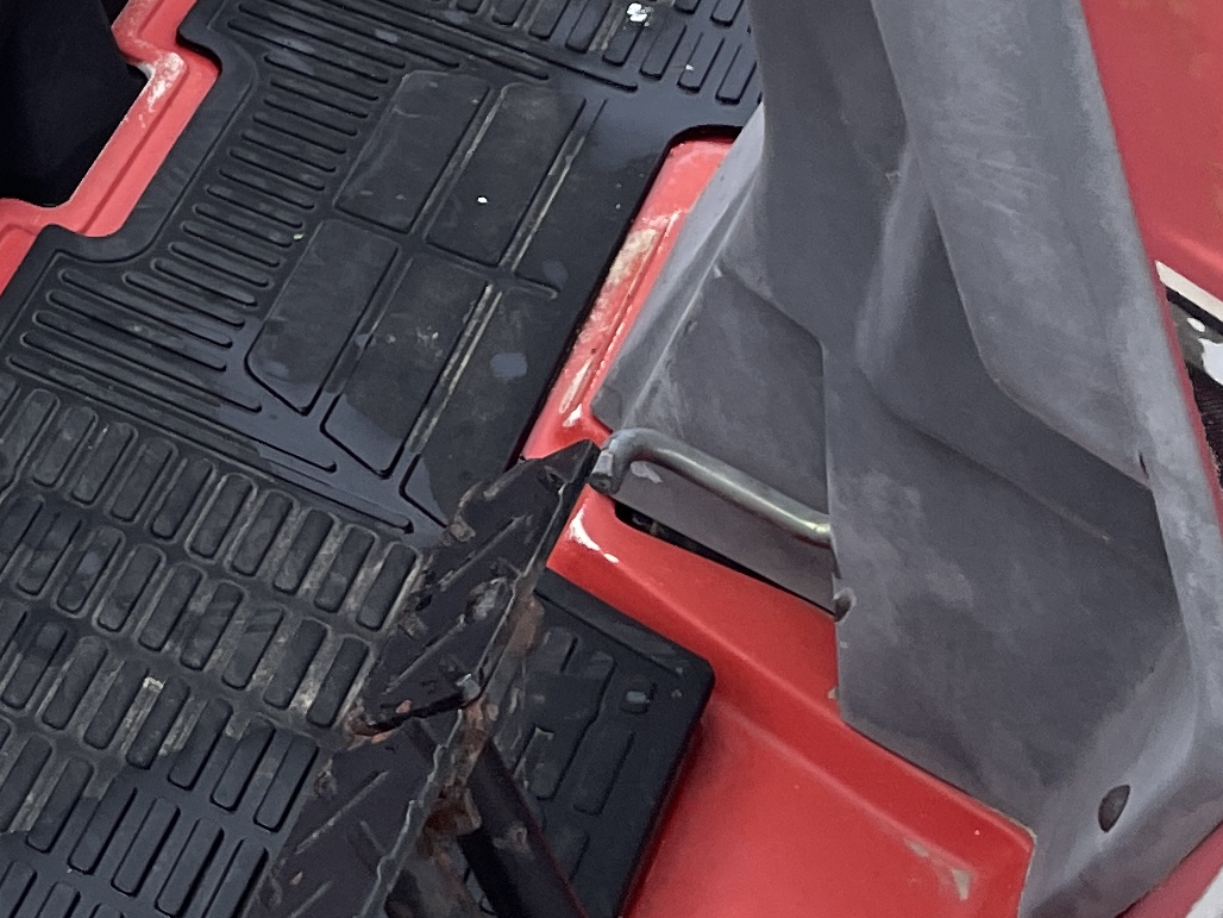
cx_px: -673
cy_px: -575
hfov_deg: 17.2
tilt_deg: -33.1
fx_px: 3604
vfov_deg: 13.4
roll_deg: +5.4
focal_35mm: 102
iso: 64
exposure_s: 1/121
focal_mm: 4.2
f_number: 1.6
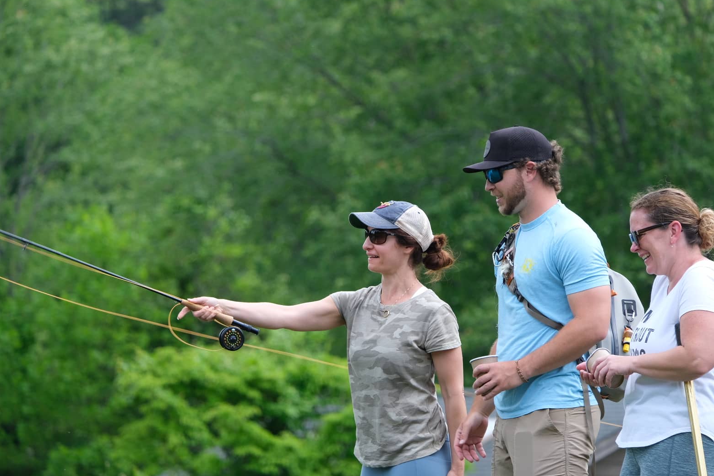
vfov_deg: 3.5
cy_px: 221
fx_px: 7793
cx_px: 326
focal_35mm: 393
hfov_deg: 5.2
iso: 320
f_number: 6.7
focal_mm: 230
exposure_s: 1/220
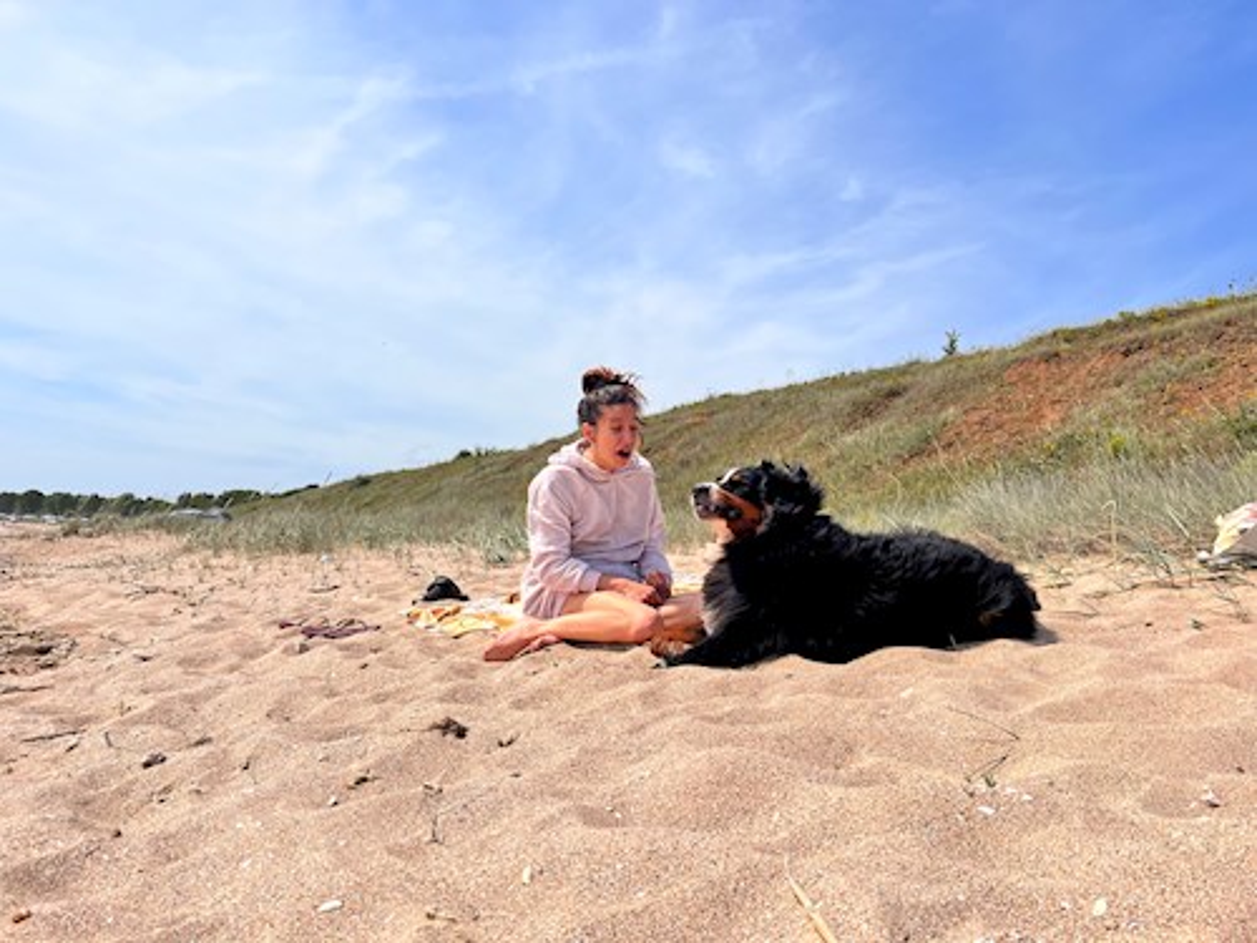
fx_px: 944
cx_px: 628
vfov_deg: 53.1
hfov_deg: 67.3
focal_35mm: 26
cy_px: 472
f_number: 1.5
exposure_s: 1/8696
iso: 50
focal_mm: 5.7
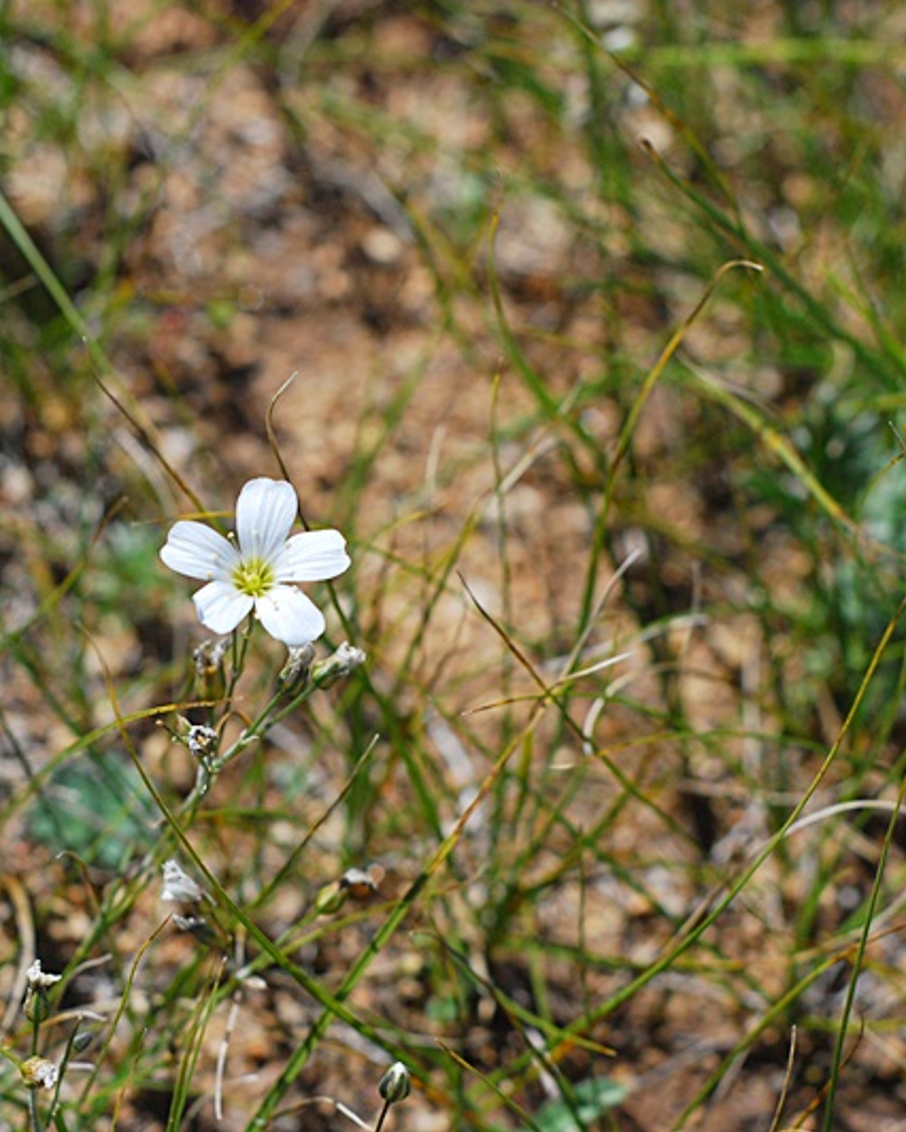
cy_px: 564
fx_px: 3551
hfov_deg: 14.5
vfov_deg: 18.1
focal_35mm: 106
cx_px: 272
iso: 400
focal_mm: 50
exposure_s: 1/2000
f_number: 5.6
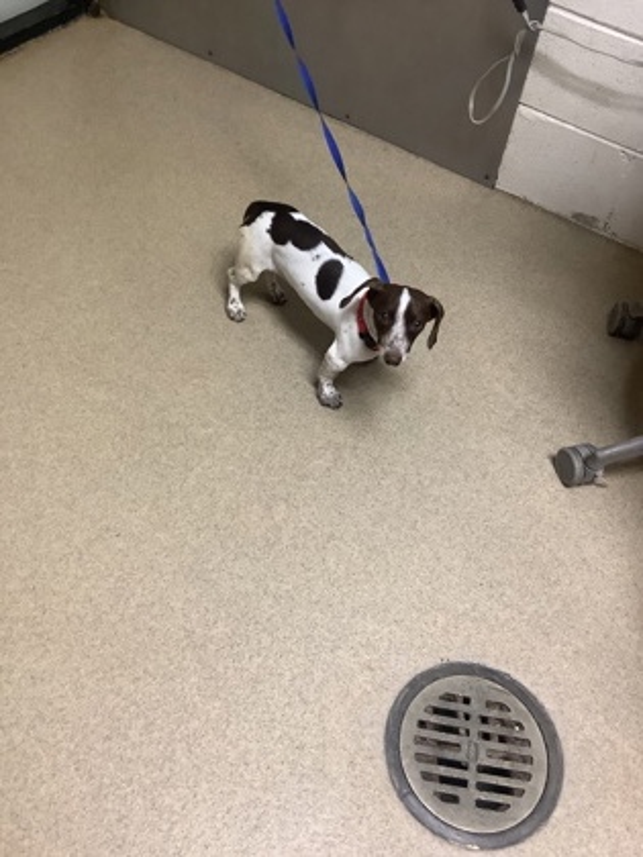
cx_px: 322
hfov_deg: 45.4
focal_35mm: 31
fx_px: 768
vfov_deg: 58.4
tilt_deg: -51.7
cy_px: 428
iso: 250
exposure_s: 1/60
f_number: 2.4
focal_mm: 3.3
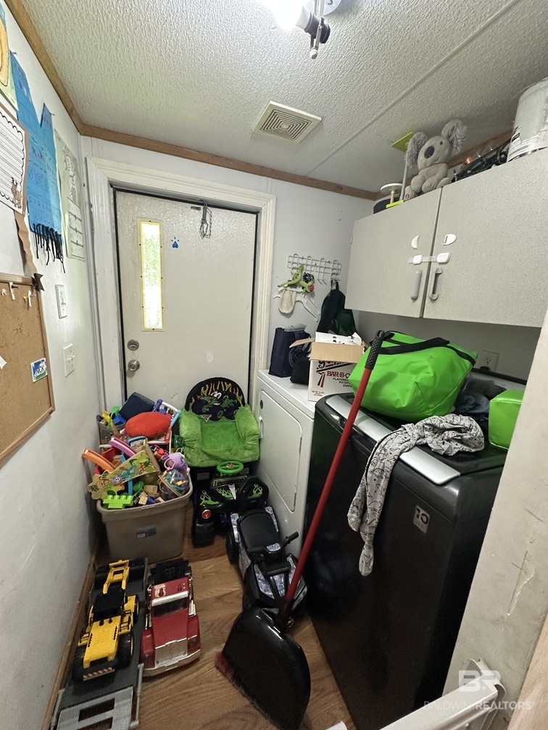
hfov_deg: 85.7
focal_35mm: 14
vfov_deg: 102.1
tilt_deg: -10.3
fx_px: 296
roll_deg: -3.9
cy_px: 365
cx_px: 274
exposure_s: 1/60
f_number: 2.2
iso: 400
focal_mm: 2.22
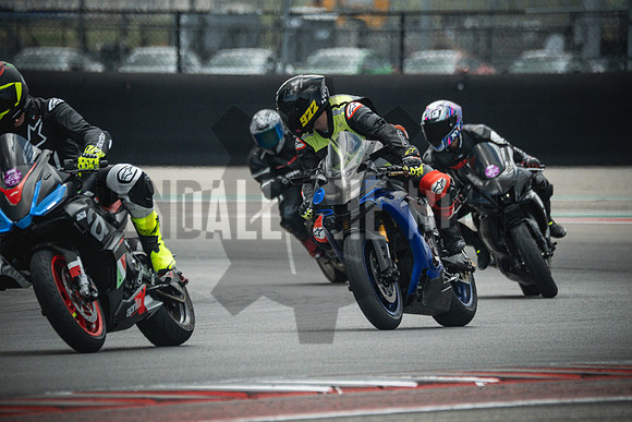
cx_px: 316
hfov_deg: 3.4
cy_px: 211
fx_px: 10535
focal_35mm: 600
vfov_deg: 2.3
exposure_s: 1/1600
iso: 2000
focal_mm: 400
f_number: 5.6
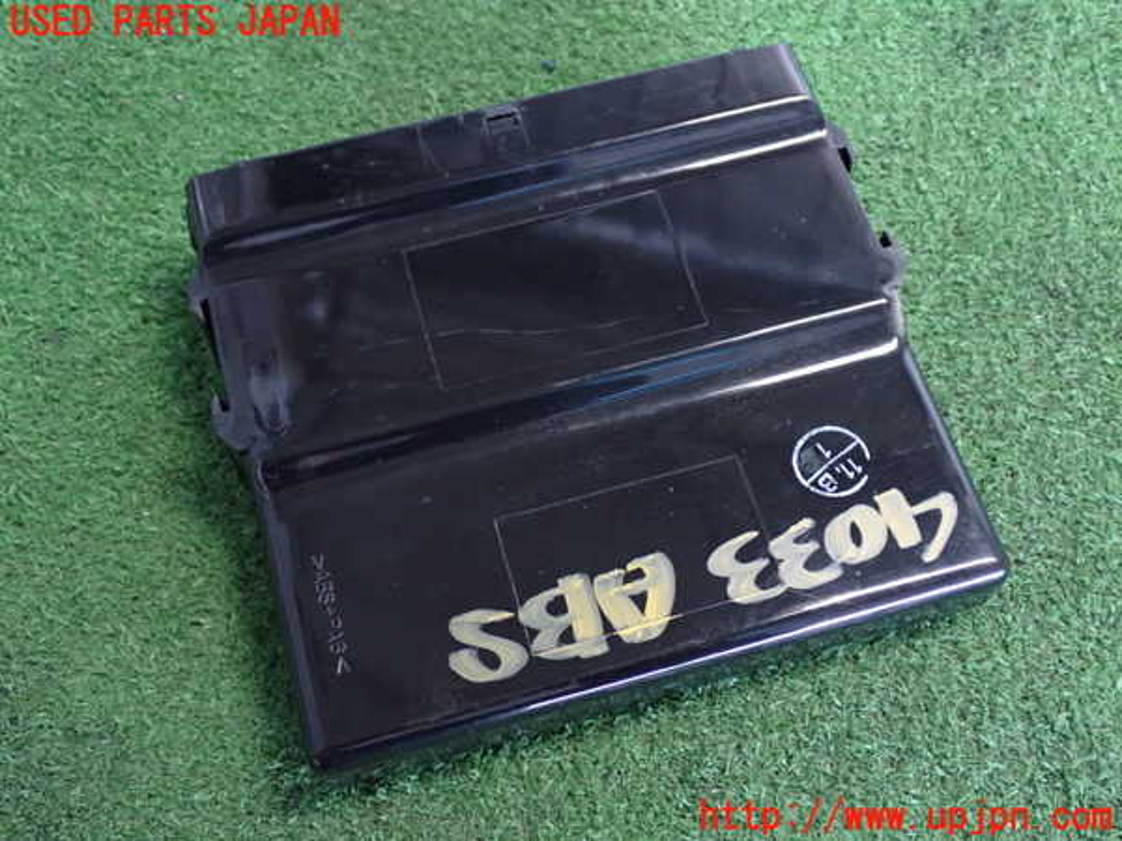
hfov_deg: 45.8
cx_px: 561
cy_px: 420
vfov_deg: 35.1
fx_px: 1329
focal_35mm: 41
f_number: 2.8
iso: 800
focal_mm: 7.31
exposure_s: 1/25
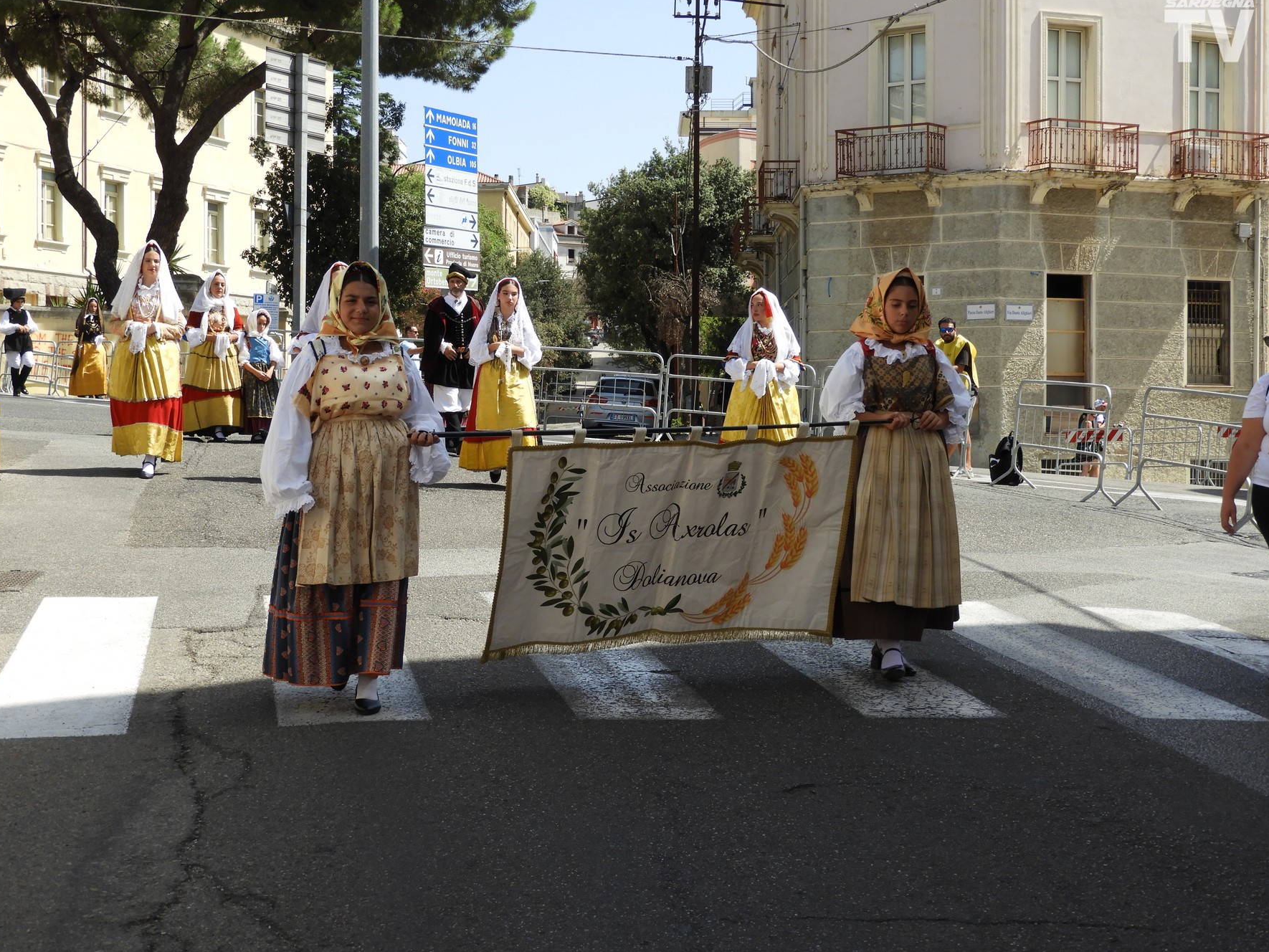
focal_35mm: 61
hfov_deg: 31.7
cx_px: 626
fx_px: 2237
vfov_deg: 24.0
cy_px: 469
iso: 100
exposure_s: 1/500
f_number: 4.2
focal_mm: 10.7
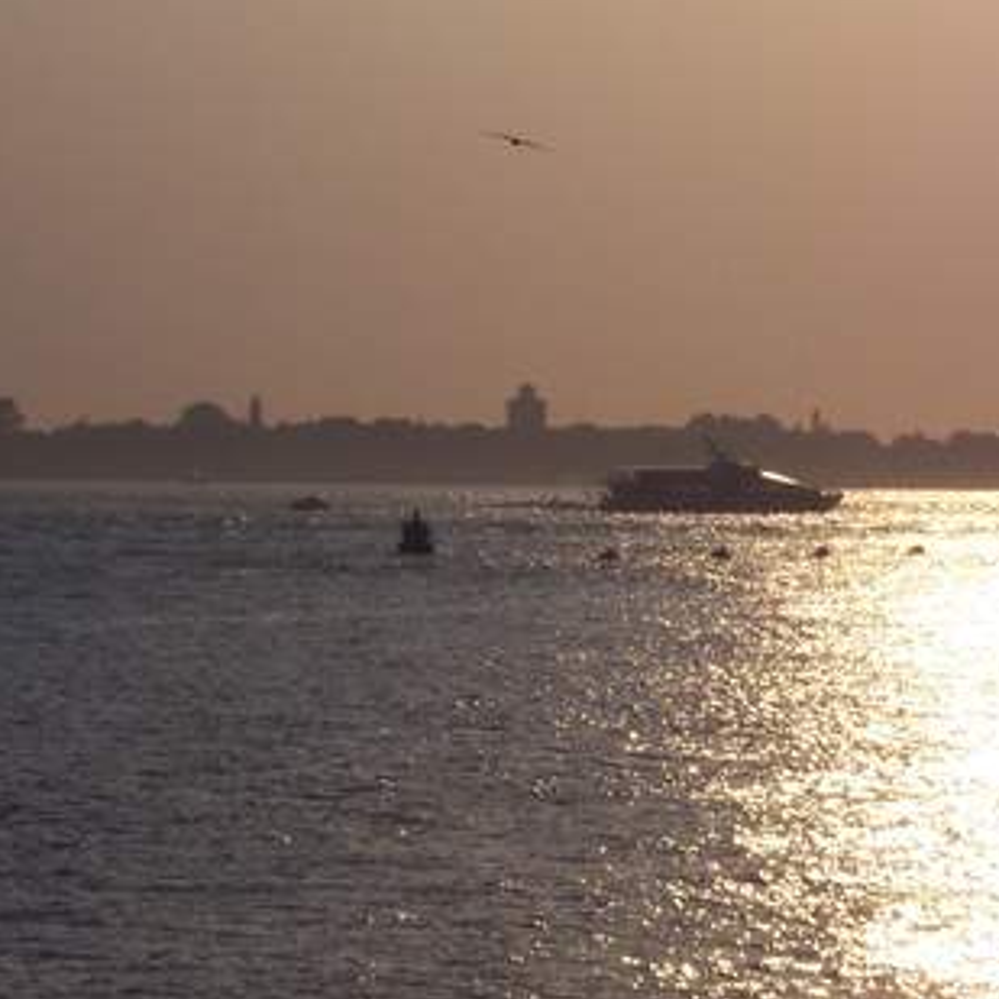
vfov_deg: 8.4
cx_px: 815
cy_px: 233
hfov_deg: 8.4
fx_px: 6824
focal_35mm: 209
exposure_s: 1/1000
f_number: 8
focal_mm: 24
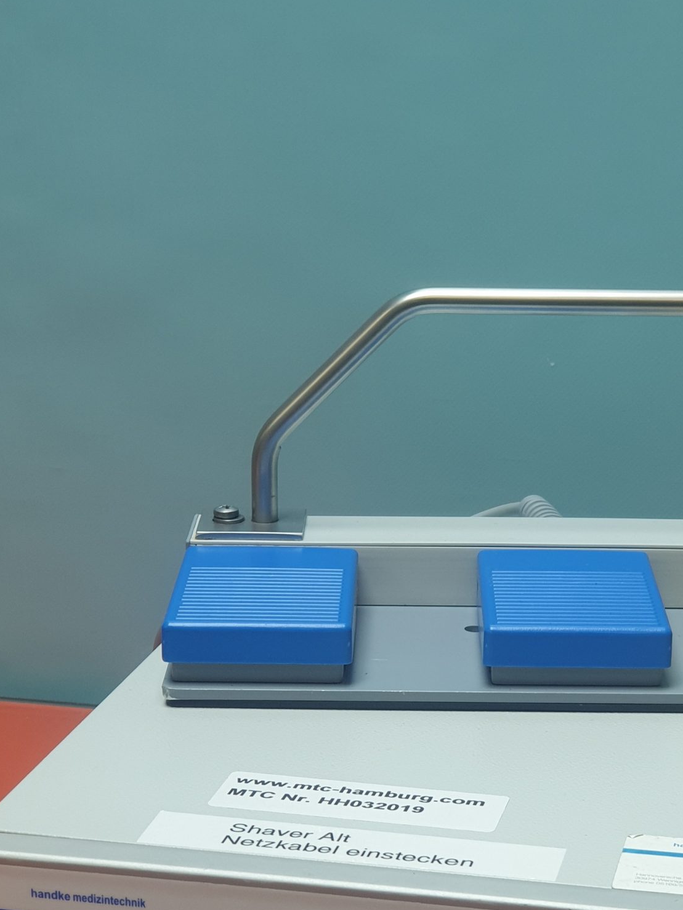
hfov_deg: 16.4
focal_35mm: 90
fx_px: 2368
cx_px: 450
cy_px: 682
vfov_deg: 21.6
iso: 50
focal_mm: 6
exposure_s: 1/33
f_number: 2.4
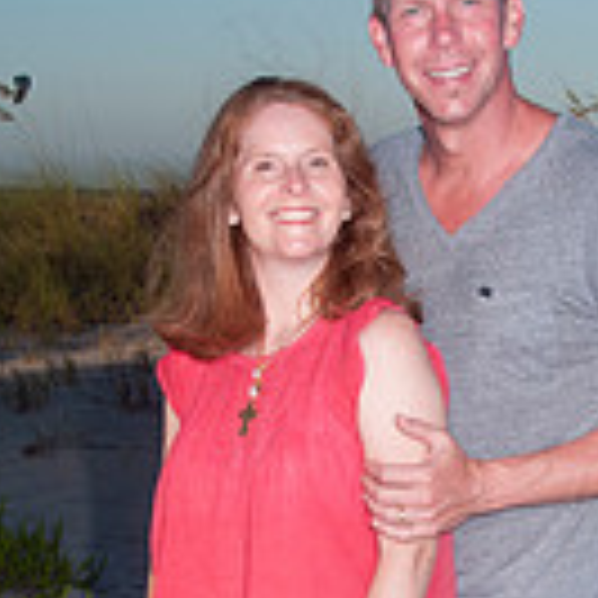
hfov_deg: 13.0
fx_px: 2619
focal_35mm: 134
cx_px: 420
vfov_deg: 12.9
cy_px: 544
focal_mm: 31
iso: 100
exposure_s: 1/250
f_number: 10
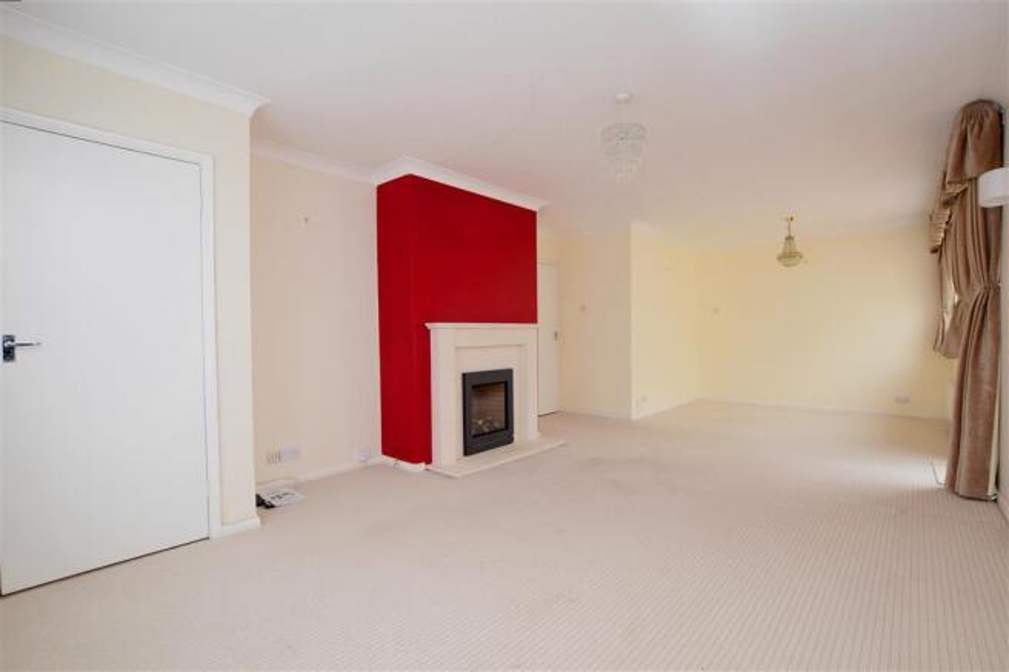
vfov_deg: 77.3
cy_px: 336
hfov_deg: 100.4
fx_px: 420
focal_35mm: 15
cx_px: 504
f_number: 8
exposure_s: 1/5
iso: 400
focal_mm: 10
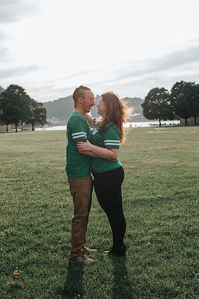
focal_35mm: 53
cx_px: 121
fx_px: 437
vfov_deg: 37.7
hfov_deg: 25.6
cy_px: 150
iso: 100
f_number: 3.2
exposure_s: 1/1000
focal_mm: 35
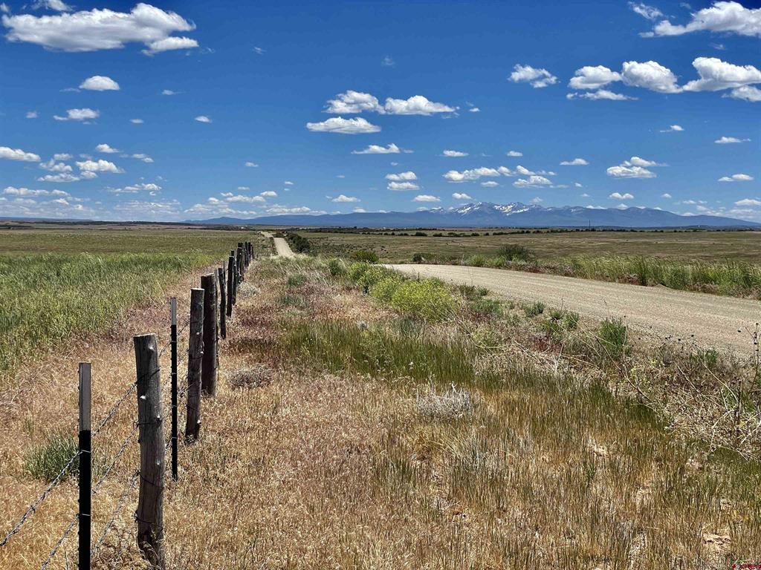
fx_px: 1143
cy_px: 285
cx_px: 380
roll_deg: +1.2
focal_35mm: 52
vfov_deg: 28.0
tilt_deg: -3.6
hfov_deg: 36.8
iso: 25
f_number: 2
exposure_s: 1/2283
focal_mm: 6
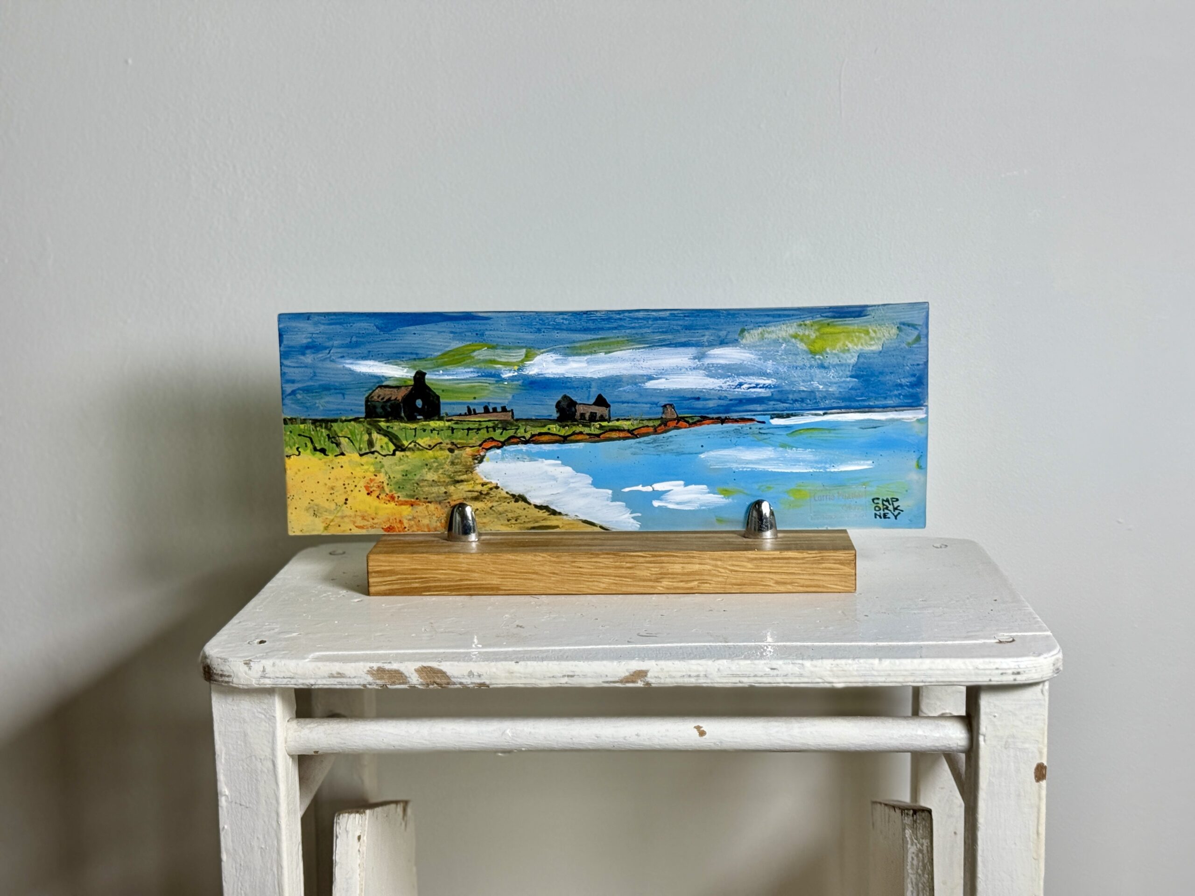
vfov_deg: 30.3
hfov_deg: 39.7
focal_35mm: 48
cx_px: 598
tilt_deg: -9.9
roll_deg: -0.1
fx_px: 1657
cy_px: 448
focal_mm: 6.76
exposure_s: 1/103
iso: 100
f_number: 1.78
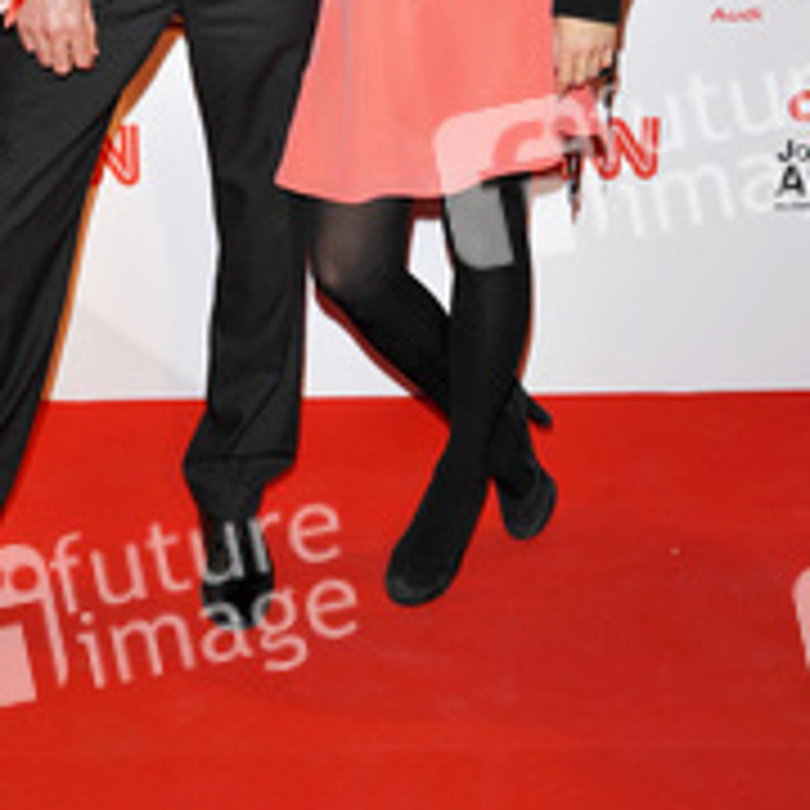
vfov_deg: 24.5
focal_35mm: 66
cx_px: 259
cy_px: -63
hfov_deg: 25.9
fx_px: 1747
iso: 800
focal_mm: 35
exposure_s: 1/250
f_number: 6.3
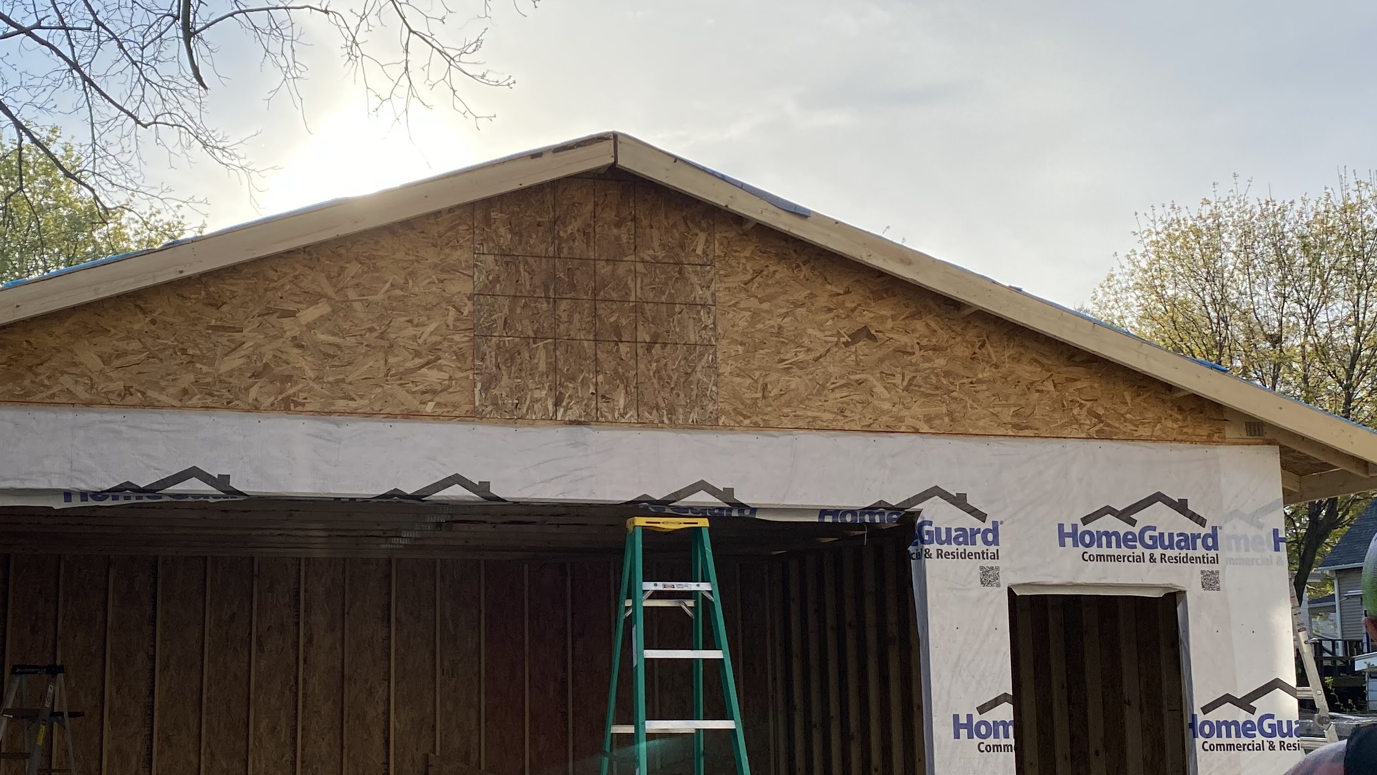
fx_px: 1680
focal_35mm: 46
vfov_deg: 25.9
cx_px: 523
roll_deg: +0.1
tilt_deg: +8.4
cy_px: 485
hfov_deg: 44.2
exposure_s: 1/2890
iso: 32
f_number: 1.8
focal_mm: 4.25
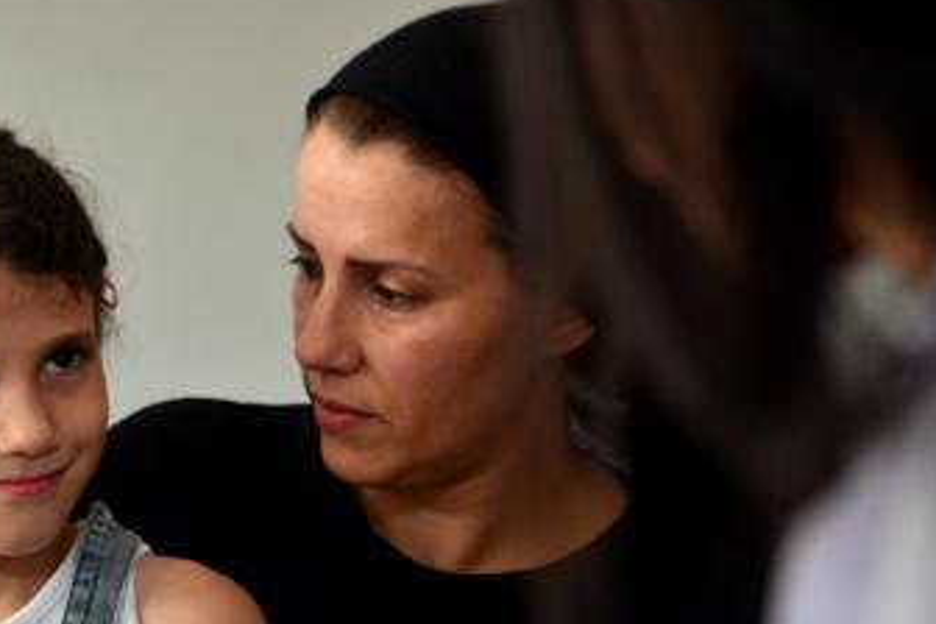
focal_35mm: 128
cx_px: 242
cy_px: 418
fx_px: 3328
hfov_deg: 15.9
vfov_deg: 10.7
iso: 400
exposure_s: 1/100
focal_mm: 70
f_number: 2.8
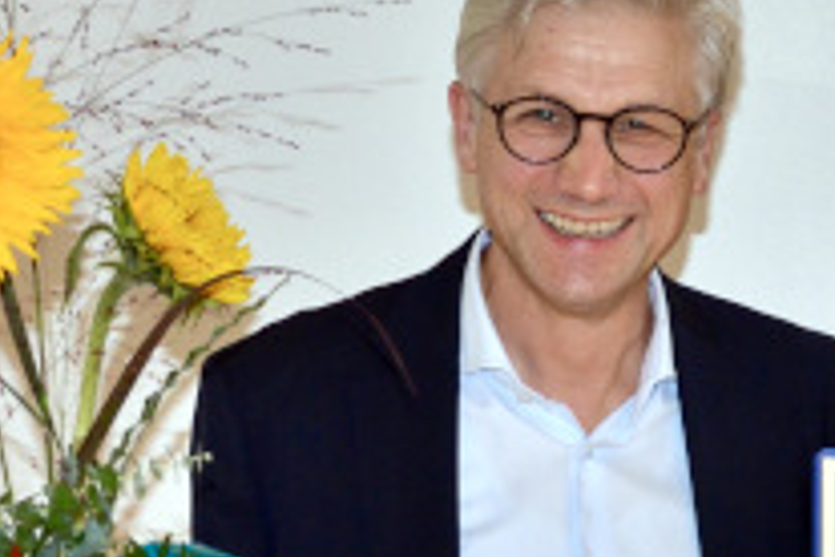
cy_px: 347
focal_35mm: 87
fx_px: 2018
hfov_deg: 23.1
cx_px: 645
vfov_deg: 15.7
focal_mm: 24
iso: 800
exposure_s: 1/60
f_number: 3.8
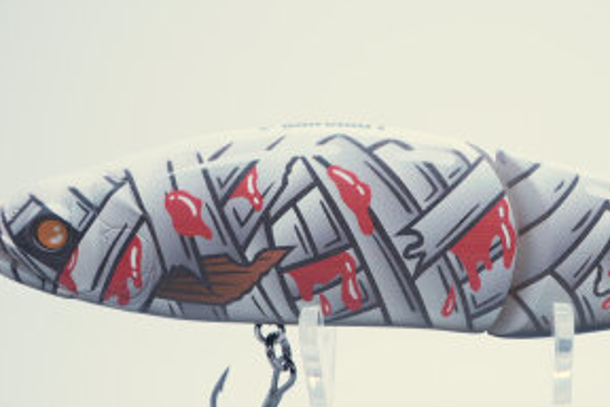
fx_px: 1237
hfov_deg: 27.4
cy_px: 246
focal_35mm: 73
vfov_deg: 18.7
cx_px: 447
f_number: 13
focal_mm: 35
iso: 100
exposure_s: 1/8
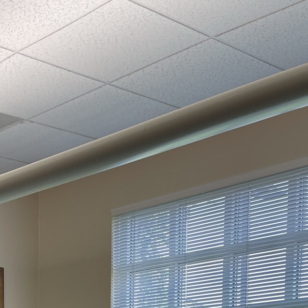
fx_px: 745
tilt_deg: -5.5
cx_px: -32
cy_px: 454
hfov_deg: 22.1
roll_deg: +1.9
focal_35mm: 74
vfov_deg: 20.3
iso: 50
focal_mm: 5.1
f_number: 1.6
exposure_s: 1/120
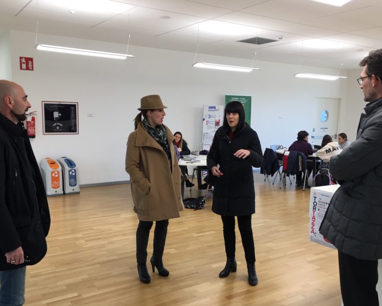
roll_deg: -1.3
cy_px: 169
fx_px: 384
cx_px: 193
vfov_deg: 43.3
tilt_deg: -8.3
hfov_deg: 52.9
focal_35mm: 34
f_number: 2.2
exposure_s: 1/33
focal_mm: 4.15
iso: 32
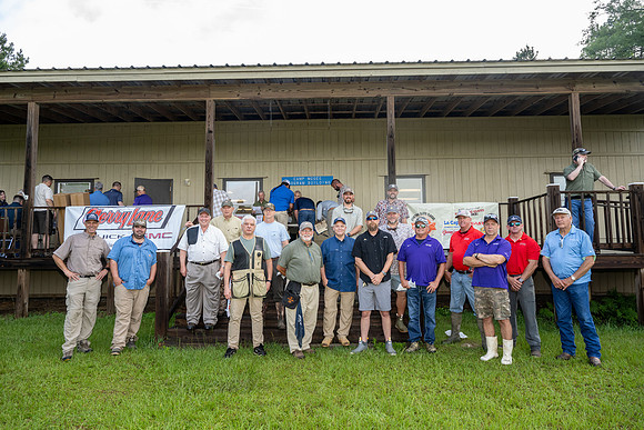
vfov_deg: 53.2
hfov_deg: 73.7
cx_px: 322
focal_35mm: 24
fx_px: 429
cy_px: 215
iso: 450
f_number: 5.6
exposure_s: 1/125
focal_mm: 24
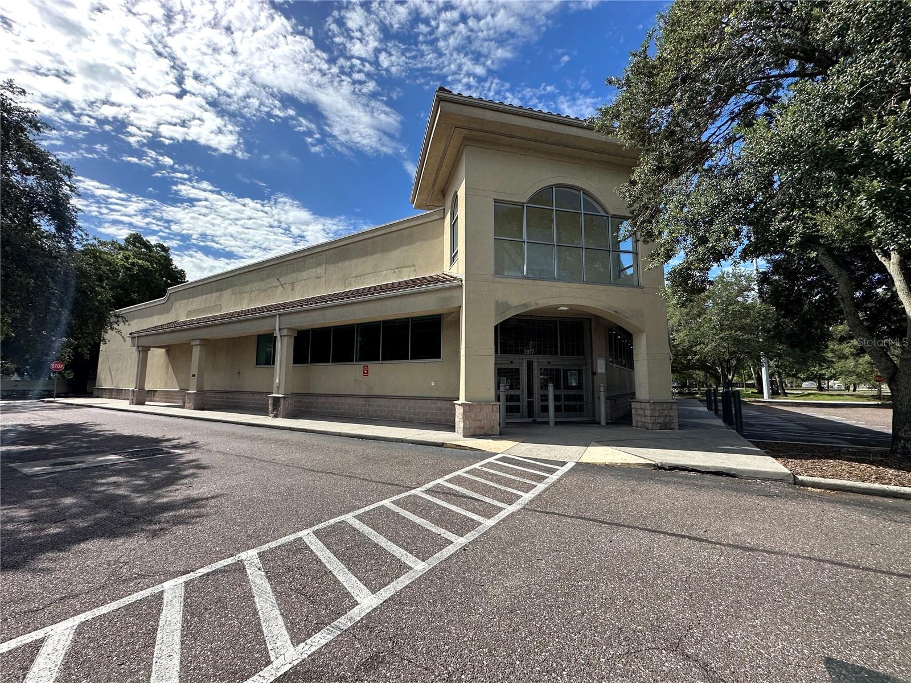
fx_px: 368
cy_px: 342
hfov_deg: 102.1
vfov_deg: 85.7
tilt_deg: +4.2
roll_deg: +1.8
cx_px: 456
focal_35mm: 14
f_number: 2.2
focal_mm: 2.22
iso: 50
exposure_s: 1/1453
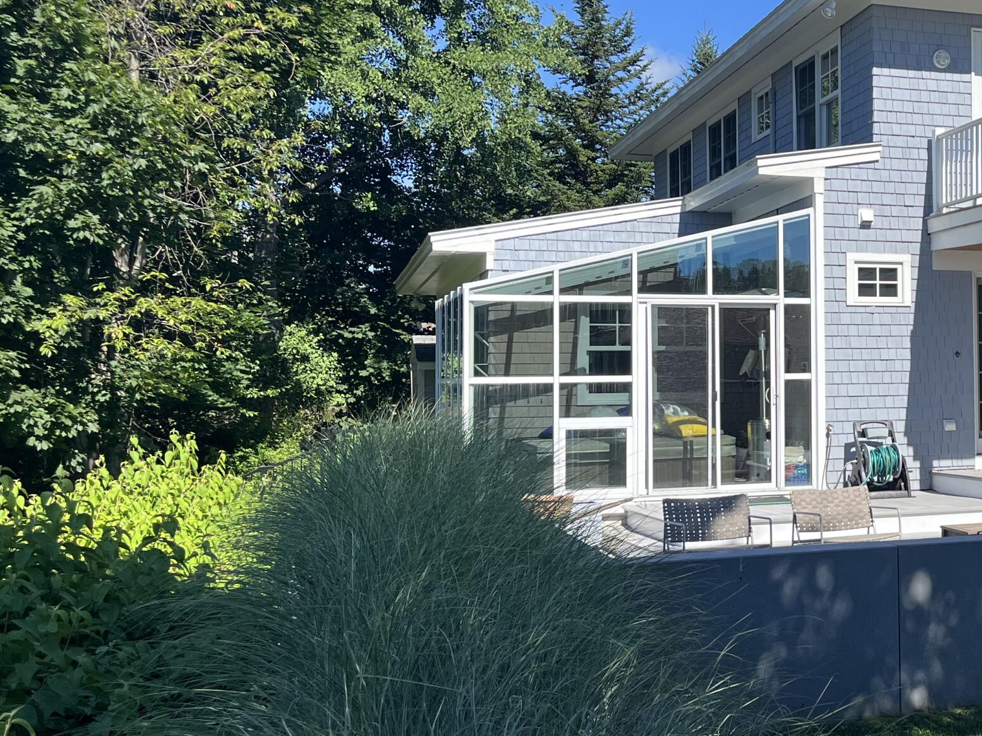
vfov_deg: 29.1
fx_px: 1418
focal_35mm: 50
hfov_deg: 35.3
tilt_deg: +2.2
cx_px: 935
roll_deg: +0.0
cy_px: 333
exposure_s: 1/2463
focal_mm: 5.1
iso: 50
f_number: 1.6
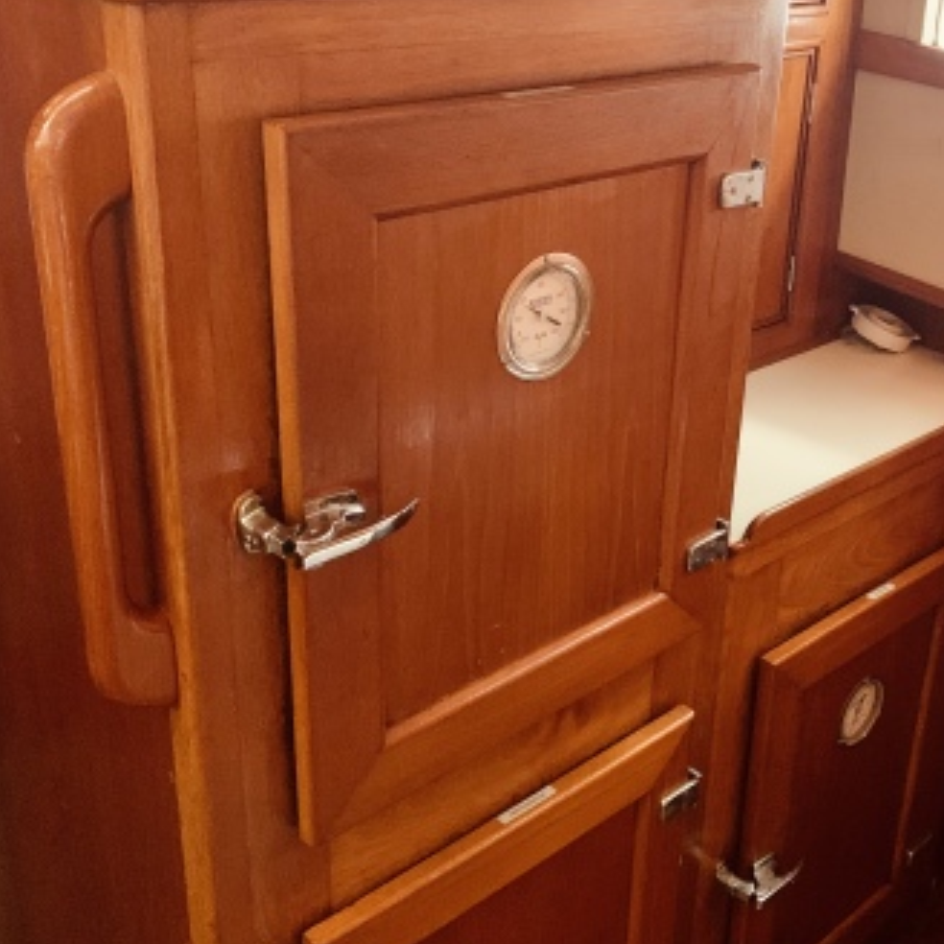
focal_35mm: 42
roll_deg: -3.3
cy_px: 426
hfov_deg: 39.5
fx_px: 1296
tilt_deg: -23.7
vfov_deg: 40.0
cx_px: 636
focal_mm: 4.25
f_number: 1.8
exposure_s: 1/30
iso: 500
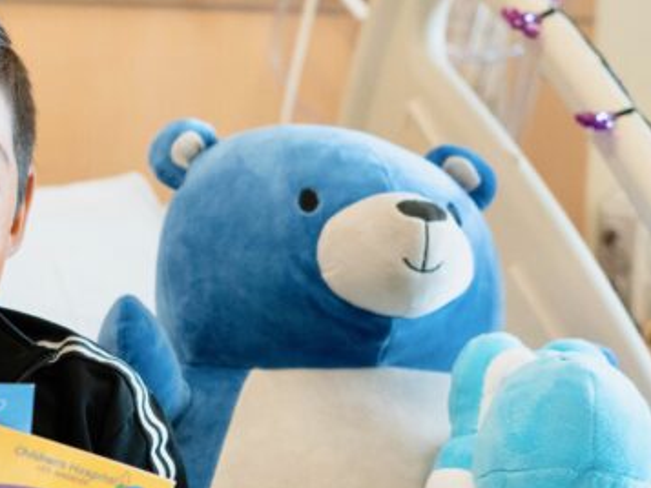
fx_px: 2596
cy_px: 358
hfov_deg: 14.1
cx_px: -18
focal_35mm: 138
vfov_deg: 10.7
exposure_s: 1/125
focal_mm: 50
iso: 1250
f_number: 3.5
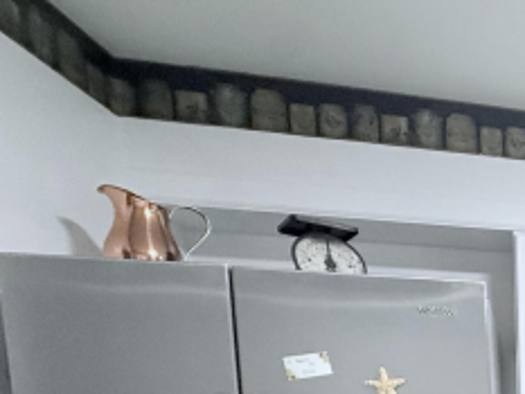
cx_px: 709
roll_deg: -0.3
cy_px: 477
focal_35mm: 40
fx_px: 607
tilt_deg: -4.7
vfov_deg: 30.4
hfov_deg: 32.6
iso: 250
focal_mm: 2.22
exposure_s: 1/60
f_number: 2.2
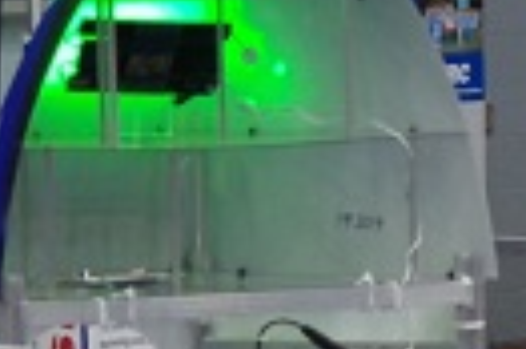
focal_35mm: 713
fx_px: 10405
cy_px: 812
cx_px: 1251
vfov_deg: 1.9
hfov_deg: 2.9
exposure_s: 1/50
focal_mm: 87.5
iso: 800
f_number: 4.5
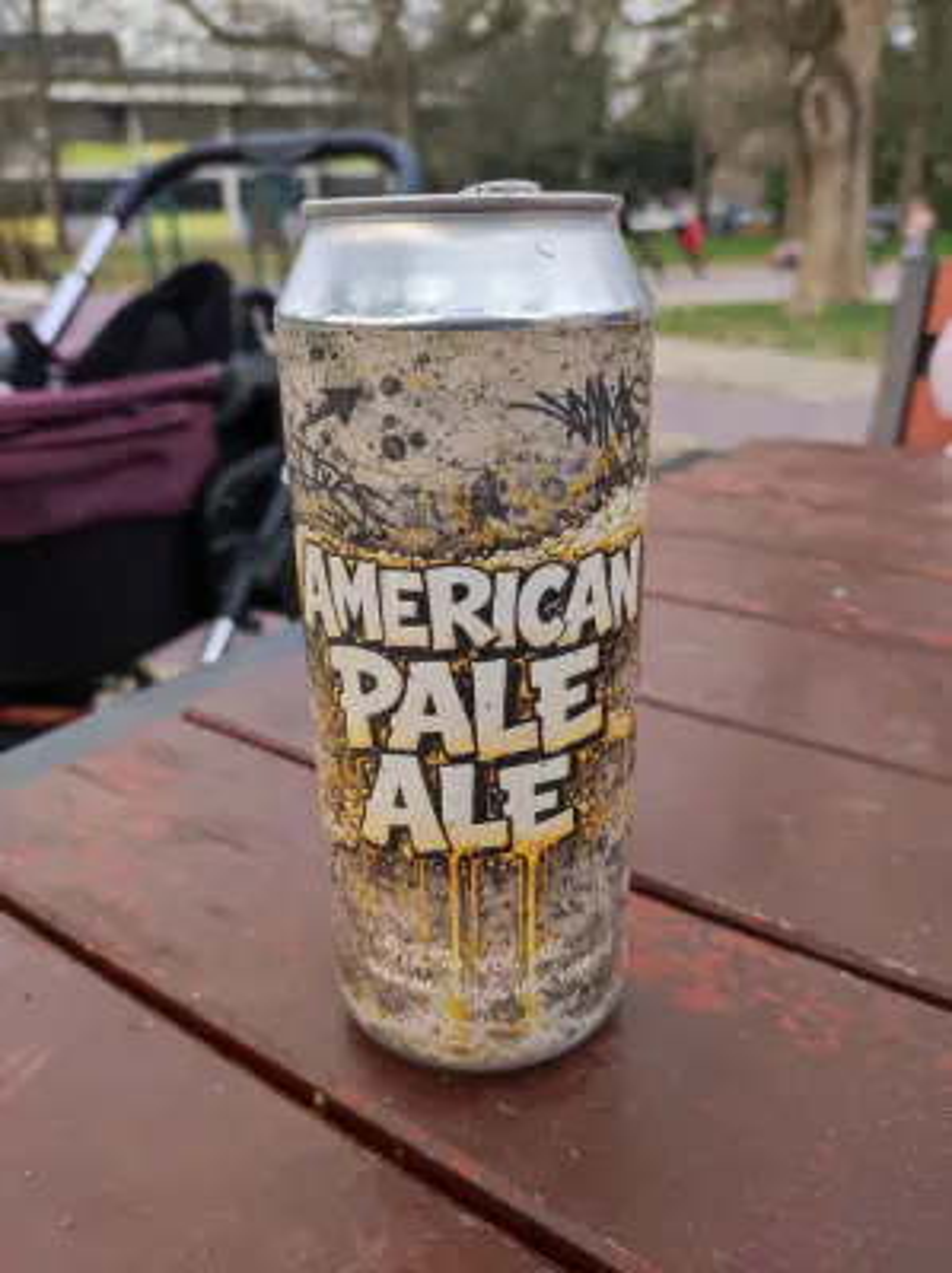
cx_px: 476
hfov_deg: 54.8
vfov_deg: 69.5
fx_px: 919
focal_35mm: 25
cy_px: 636
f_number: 1.79
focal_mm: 4.7
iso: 107
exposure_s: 1/100
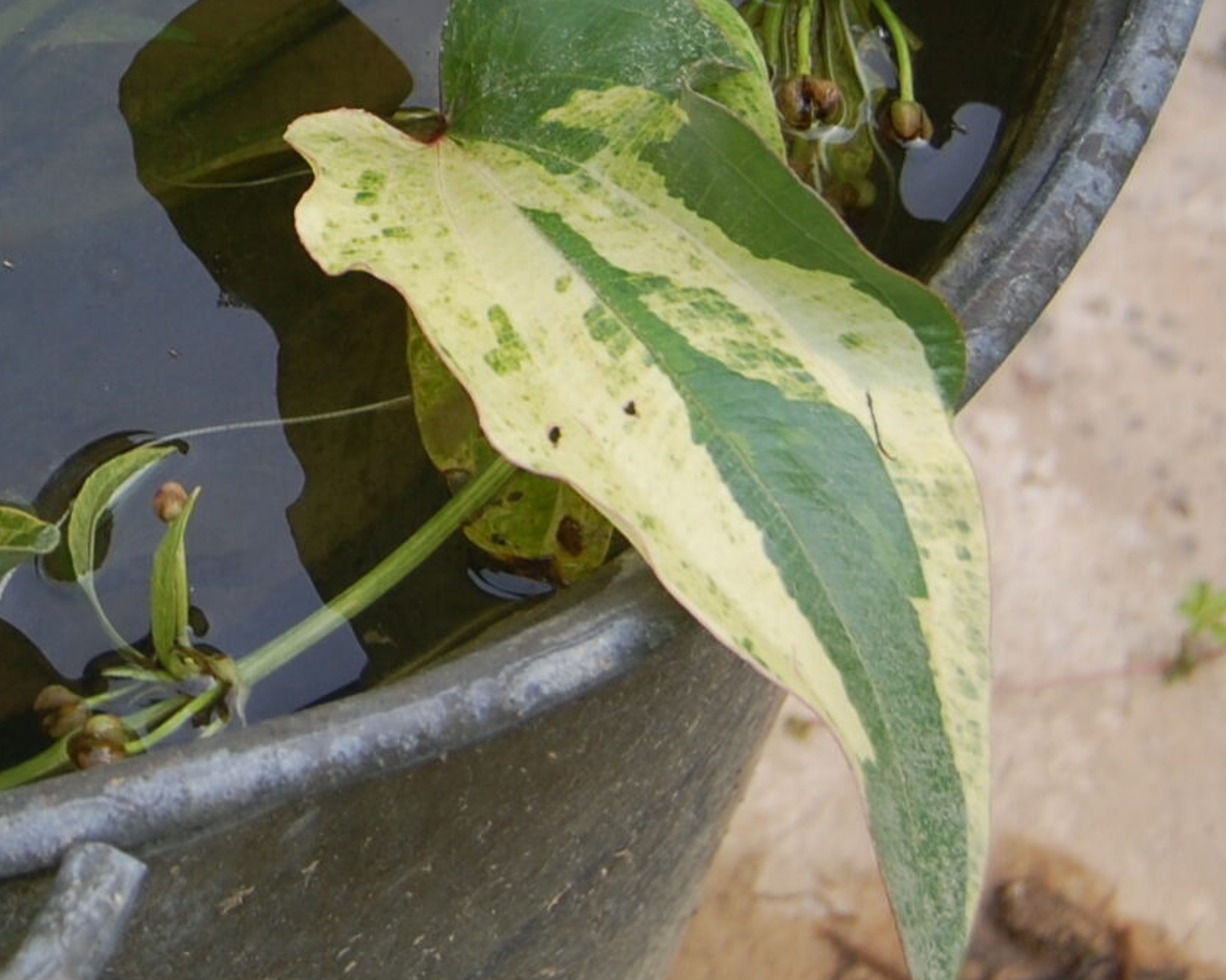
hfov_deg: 12.4
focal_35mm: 150
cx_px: -373
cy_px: -225
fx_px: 5457
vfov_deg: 10.1
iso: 200
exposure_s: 1/160
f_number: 6.3
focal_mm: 35
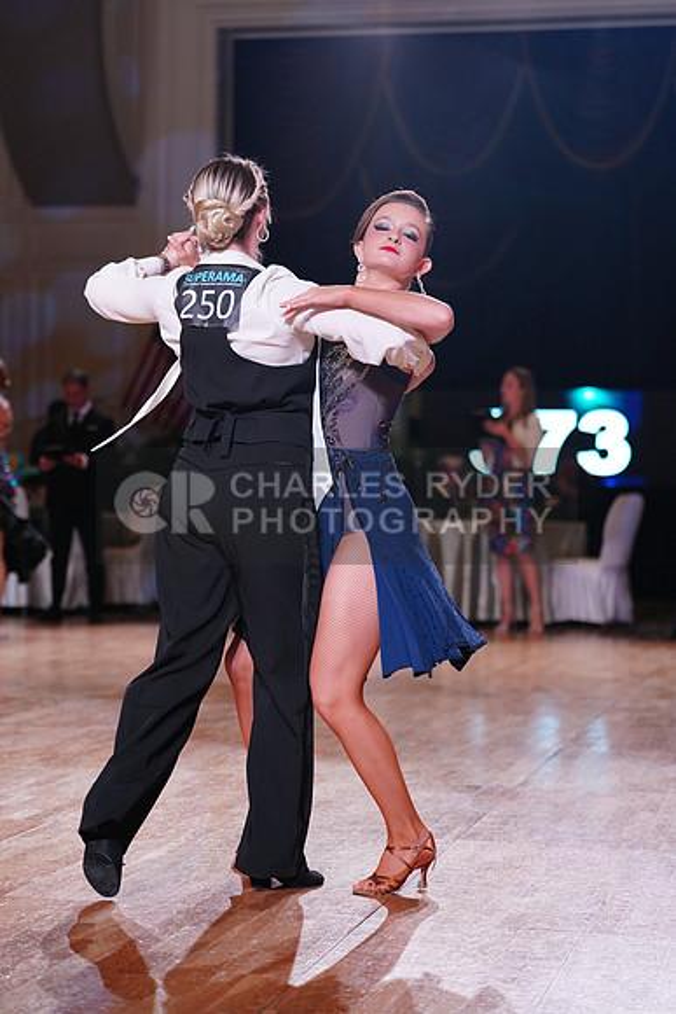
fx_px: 2139
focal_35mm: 76
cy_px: 507
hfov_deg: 18.0
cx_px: 338
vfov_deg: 26.6
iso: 1000
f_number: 2.8
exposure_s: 1/400
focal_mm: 76
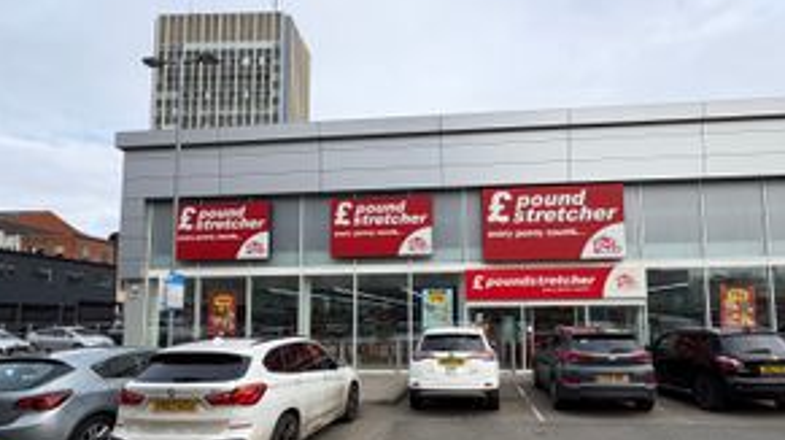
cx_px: 429
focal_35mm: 21
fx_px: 437
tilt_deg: +6.2
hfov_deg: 83.7
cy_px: 275
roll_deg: +0.7
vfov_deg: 52.9
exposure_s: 1/693
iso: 40
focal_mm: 2.22
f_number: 2.2
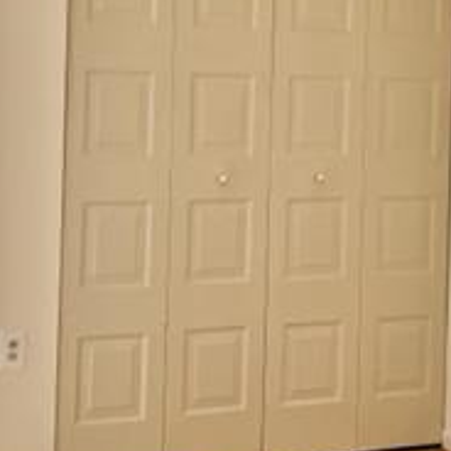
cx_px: 233
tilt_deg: -1.6
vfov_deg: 21.4
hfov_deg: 21.7
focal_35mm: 80
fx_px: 1179
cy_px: 91
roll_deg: -2.0
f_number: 1.6
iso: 100
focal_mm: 5.1
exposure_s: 1/120
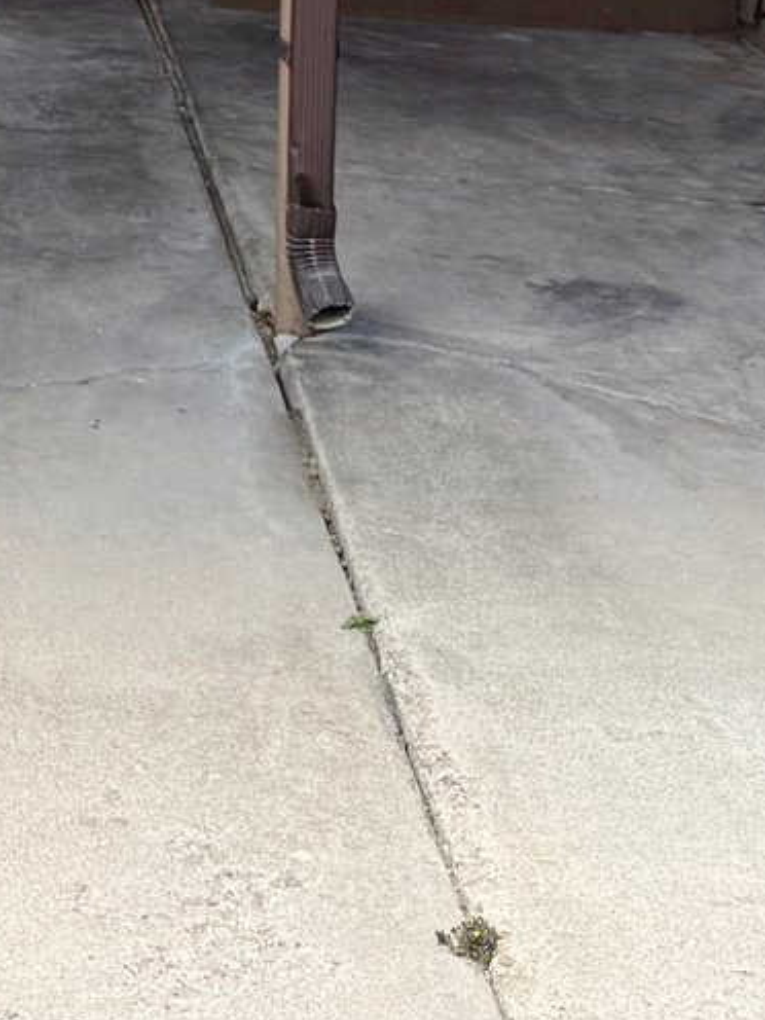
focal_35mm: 99
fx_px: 2917
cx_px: -553
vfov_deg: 18.0
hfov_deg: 13.6
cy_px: -452
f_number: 1.78
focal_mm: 6.76
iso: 100
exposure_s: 1/1250
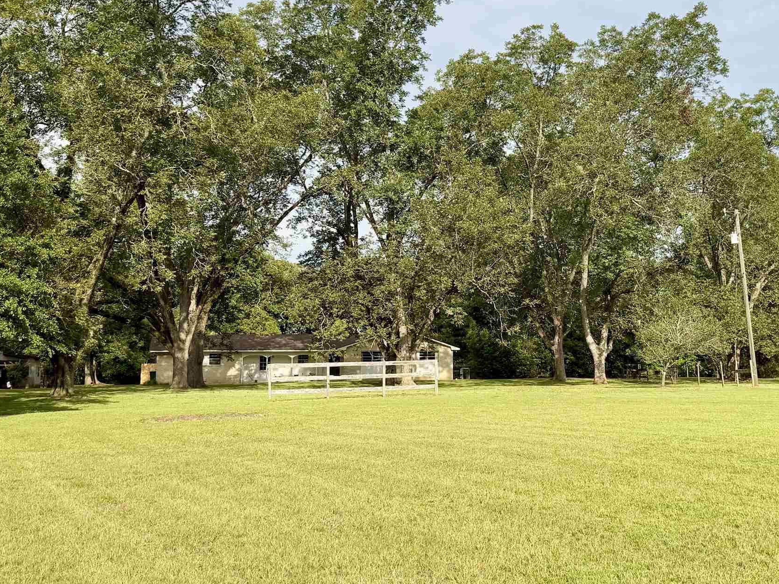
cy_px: 250
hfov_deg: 42.6
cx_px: 492
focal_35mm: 44
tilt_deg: +8.5
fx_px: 990
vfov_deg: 32.8
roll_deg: +0.1
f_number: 1.78
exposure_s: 1/4167
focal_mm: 6.76
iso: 80
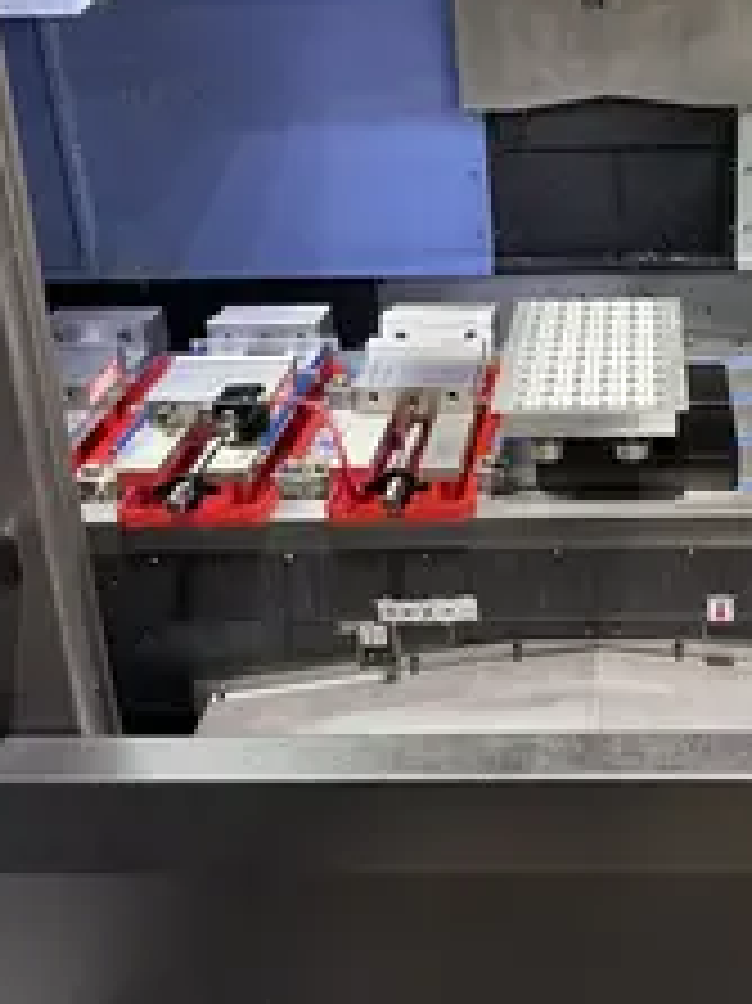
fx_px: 1247
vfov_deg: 43.4
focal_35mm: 43
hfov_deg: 32.5
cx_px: 612
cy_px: 356
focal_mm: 6.76
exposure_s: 1/60
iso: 200
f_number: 1.78
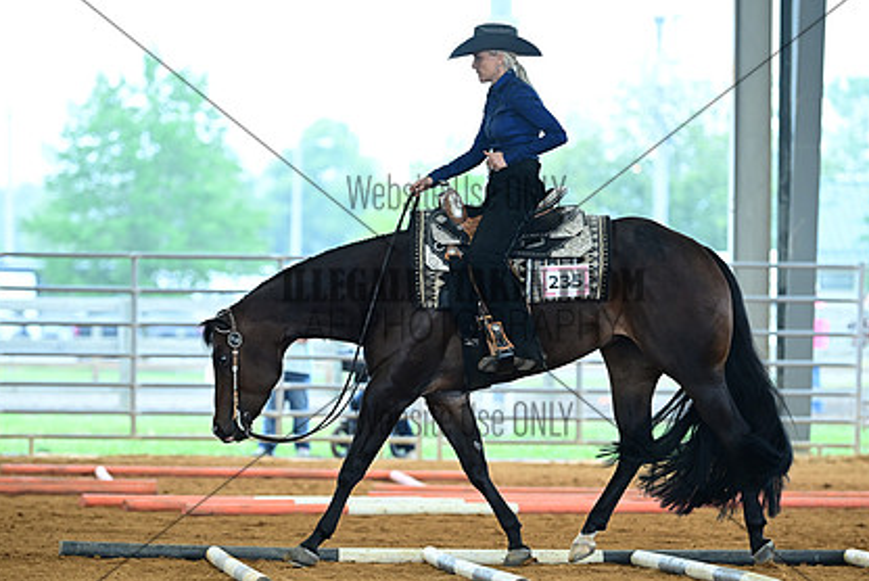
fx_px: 4710
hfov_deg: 10.5
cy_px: 302
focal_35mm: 195
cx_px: 464
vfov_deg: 7.1
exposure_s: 1/352
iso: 800
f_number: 2.8
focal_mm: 140
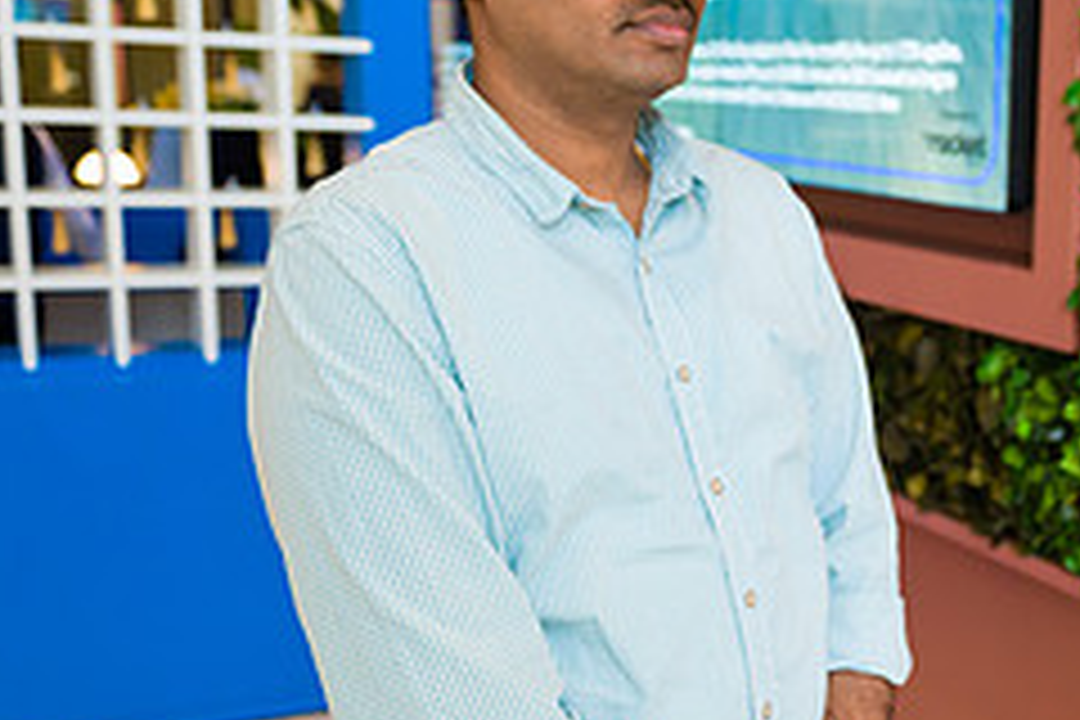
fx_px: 1740
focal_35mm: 58
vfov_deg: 23.3
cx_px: 1112
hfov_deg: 31.5
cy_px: 432
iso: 1600
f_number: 4
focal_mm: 24
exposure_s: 1/200
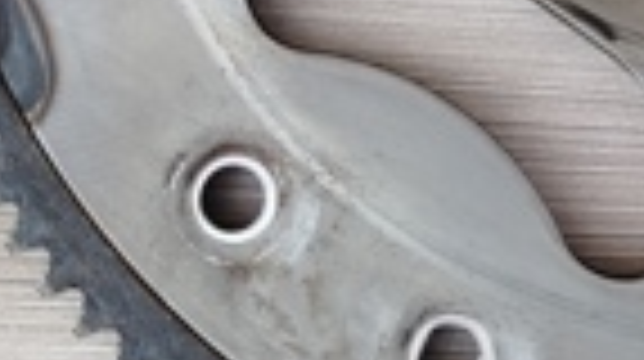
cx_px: 649
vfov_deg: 9.6
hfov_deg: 17.9
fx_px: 1995
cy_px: -360
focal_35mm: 117
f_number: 1.7
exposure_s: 1/100
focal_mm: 5.31
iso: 100
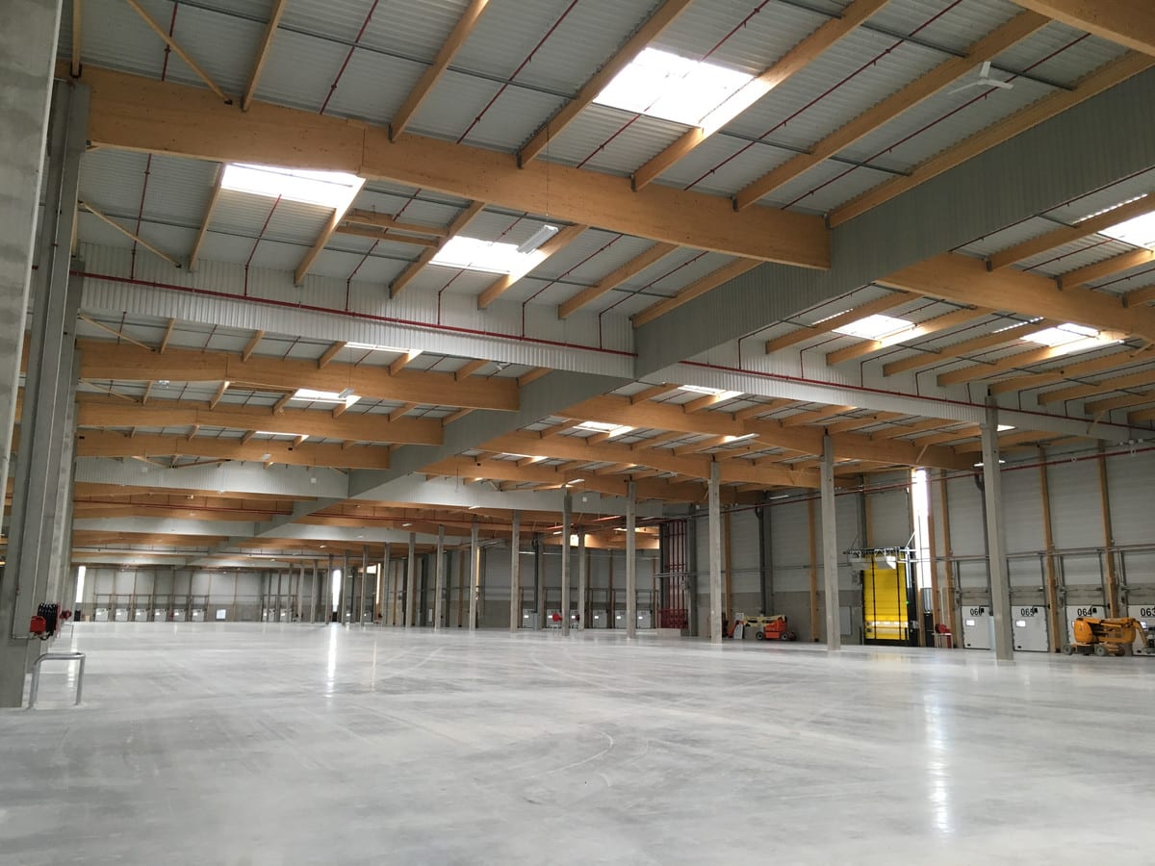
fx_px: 968
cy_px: 433
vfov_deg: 48.2
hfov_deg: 61.7
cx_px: 578
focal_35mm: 29
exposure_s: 1/33
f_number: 2.2
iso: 50
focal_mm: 4.2
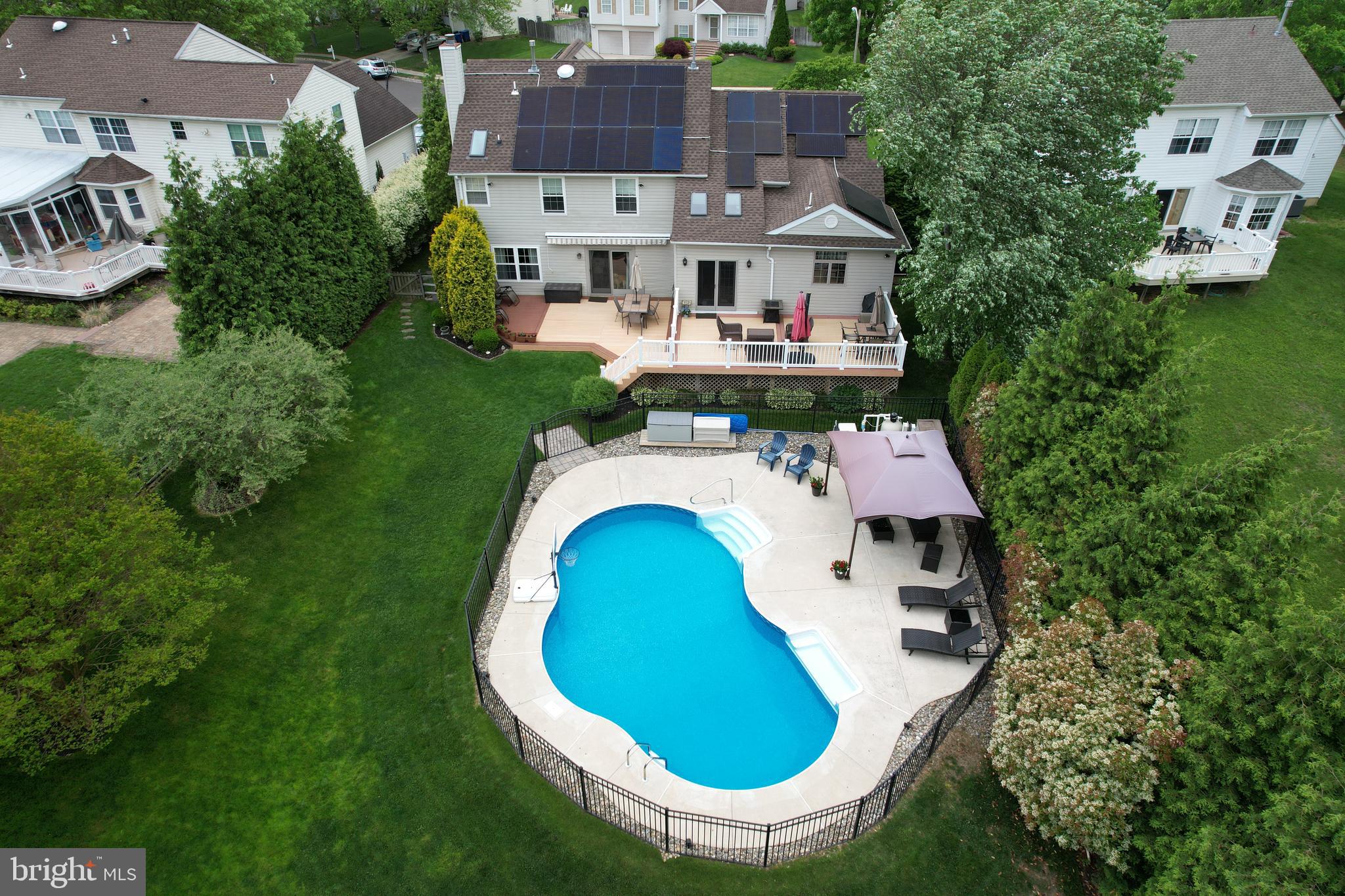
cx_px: 672
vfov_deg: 57.2
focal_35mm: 22
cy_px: 448
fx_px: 822
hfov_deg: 78.6
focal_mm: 8.38
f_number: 2.8
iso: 110
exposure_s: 1/400
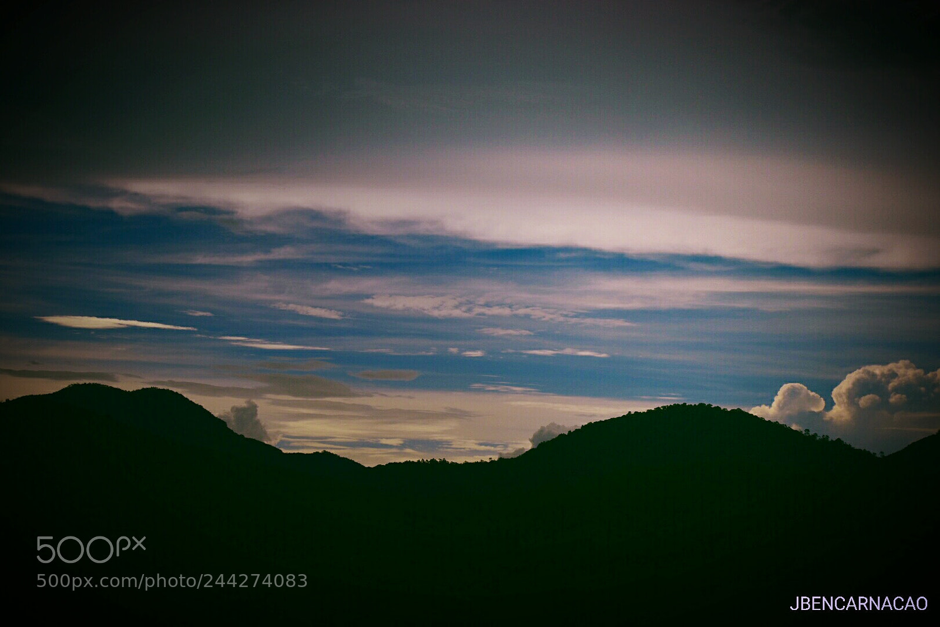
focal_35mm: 72
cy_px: 314
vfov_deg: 18.9
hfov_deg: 28.1
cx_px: 470
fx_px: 1880
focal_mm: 48
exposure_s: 1/4000
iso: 100
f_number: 5.3
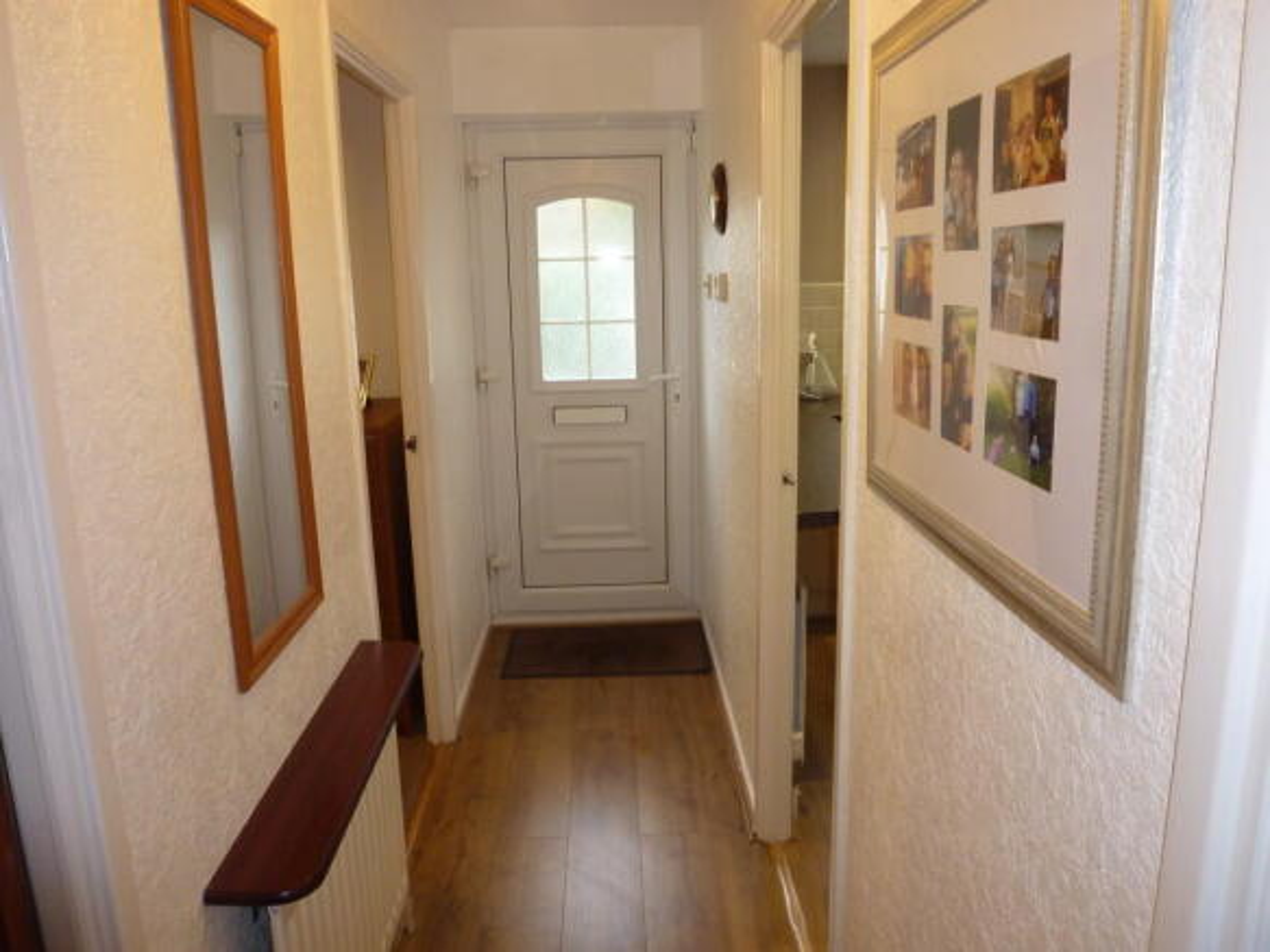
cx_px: 635
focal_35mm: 25
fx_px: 917
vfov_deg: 54.9
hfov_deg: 69.4
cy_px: 476
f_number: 2.8
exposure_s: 1/30
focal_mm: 4.5
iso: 200
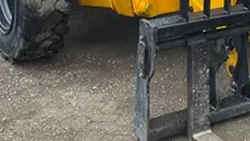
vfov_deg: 14.2
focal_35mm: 82
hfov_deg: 25.9
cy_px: -34
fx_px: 544
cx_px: 143
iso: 40
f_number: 1.6
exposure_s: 1/121
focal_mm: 4.2
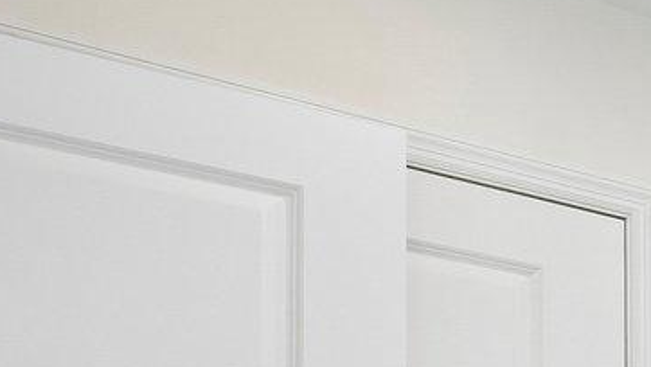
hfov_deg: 16.8
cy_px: 712
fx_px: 1433
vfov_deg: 12.9
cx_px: 1390
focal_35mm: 83
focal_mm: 14
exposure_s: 1/60
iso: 500
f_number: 8
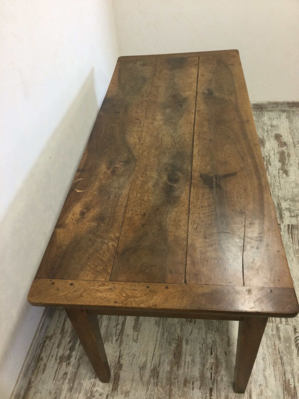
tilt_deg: -42.7
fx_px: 357
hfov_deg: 45.4
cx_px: 150
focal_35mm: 31
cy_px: 200
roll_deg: +7.8
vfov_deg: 58.4
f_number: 2.4
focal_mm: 3.3
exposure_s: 1/33
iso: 64
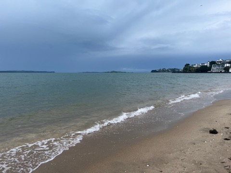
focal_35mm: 26
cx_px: 116
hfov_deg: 67.3
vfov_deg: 53.1
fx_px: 174
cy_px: 86
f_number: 1.6
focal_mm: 5.1
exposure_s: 1/992
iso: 50
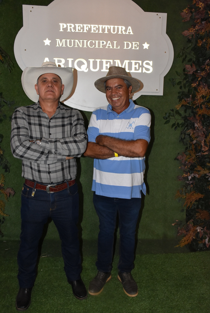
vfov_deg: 57.2
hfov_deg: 40.0
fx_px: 288
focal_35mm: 33
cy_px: 156
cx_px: 105
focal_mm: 22
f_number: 5.6
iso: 1600
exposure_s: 1/60
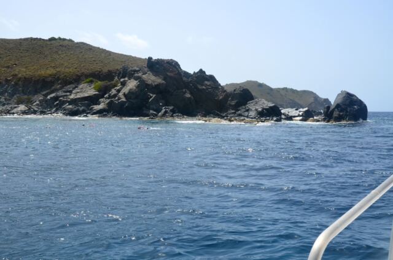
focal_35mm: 40
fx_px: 441
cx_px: 196
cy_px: 130
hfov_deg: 48.0
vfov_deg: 32.8
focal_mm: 27
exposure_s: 1/200
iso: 200
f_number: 14
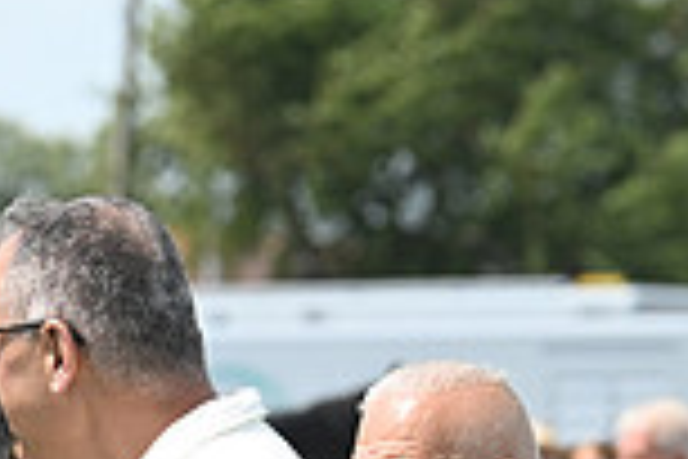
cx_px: -450
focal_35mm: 570
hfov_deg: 3.6
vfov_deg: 2.4
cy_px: 736
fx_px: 10892
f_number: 5.6
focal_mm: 150
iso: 400
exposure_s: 1/1600
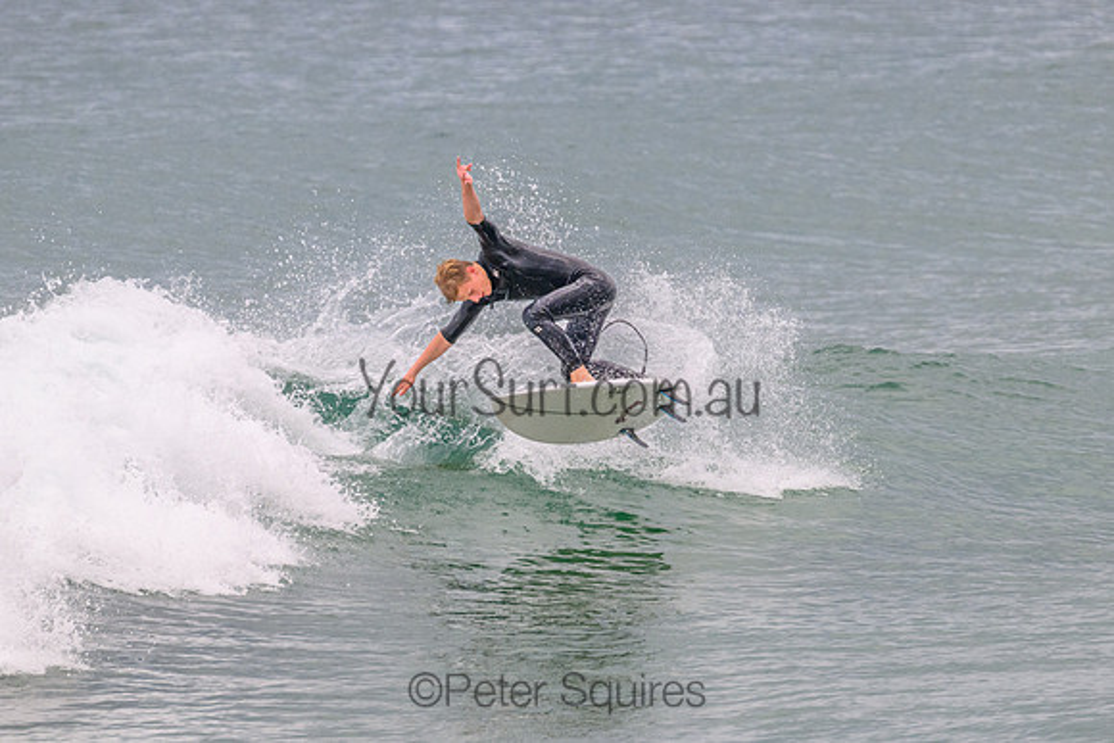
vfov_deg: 1.7
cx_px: 604
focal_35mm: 791
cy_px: 339
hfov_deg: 2.6
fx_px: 24475
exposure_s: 1/2000
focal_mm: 630
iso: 1600
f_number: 11
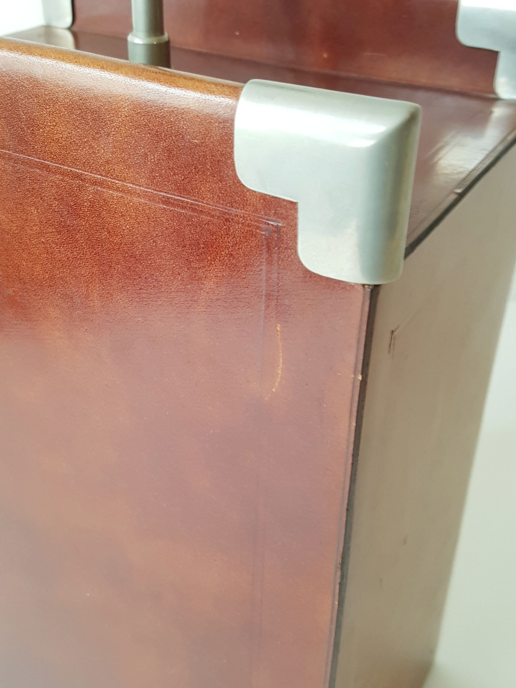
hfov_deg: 51.4
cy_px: 347
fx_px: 537
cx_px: 260
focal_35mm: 27
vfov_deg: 65.3
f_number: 1.7
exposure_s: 1/33
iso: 160
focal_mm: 4.2
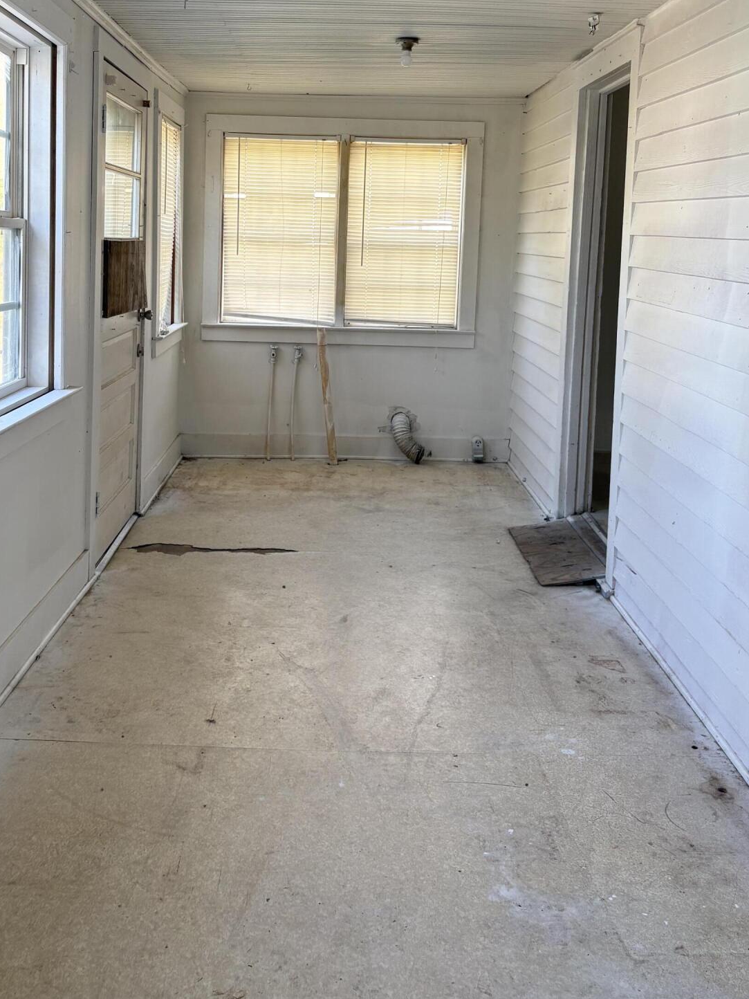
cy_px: 313
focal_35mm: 36
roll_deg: -2.6
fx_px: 1039
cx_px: 349
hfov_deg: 39.6
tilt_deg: -4.0
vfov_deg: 50.2
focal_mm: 5.96
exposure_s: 1/121
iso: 80
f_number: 1.6
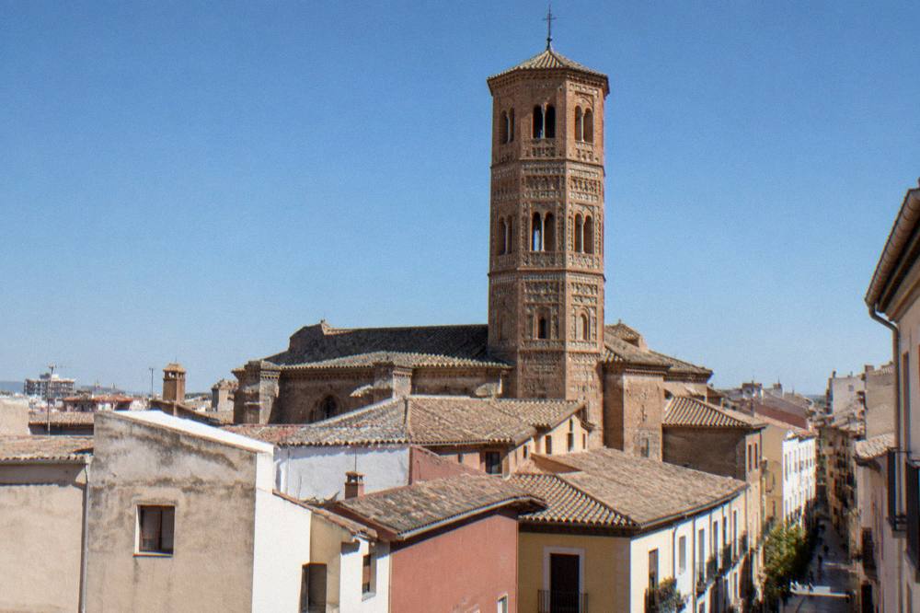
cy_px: 306
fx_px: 894
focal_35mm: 35
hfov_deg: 54.5
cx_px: 460
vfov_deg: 37.8
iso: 320
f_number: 9
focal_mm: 35
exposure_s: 1/640
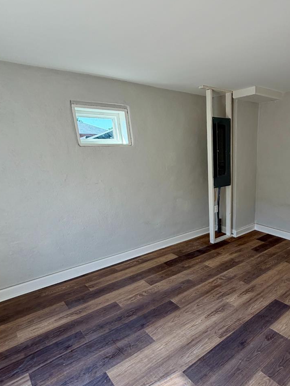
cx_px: 216
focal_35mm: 22
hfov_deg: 58.1
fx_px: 246
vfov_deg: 75.8
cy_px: 224
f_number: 2.2
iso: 40
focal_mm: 2.22
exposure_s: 1/127
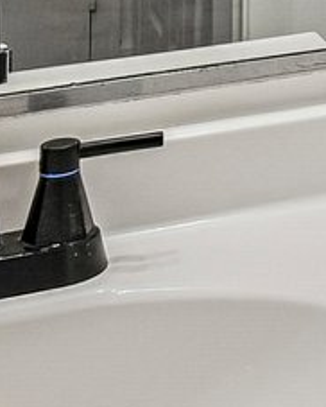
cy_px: -367
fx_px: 1530
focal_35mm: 127
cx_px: 985
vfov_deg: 13.3
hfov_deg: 9.5
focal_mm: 10
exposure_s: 1/20
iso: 100
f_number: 8
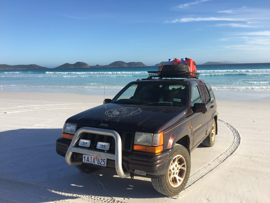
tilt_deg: -8.9
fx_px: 226
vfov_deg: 48.2
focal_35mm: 29
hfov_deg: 61.7
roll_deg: +1.3
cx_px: 135
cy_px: 102
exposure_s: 1/1425
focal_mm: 4.15
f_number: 2.2
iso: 25
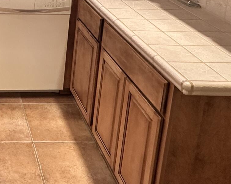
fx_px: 369
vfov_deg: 24.7
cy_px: -51
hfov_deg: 30.4
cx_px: -35
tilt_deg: -11.2
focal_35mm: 54
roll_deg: -1.6
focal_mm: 2.22
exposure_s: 1/60
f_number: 2.2
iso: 200
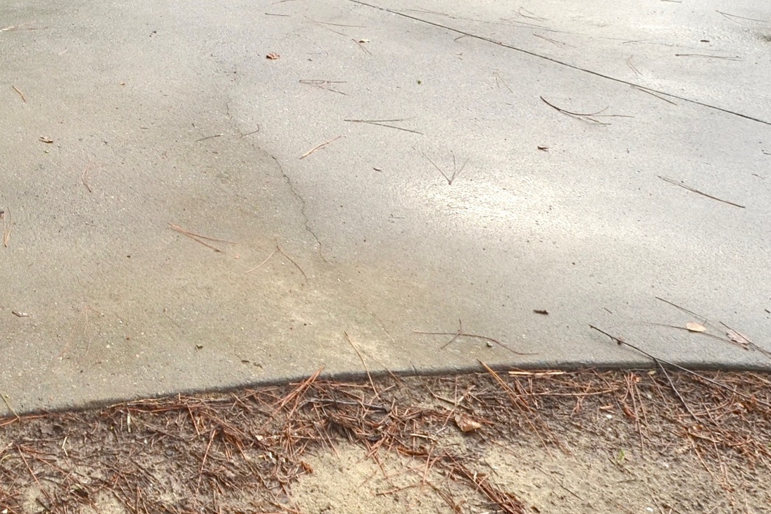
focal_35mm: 42
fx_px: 899
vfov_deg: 26.3
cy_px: -183
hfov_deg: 38.3
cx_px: -80
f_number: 9
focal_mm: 10
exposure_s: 1/60
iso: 200
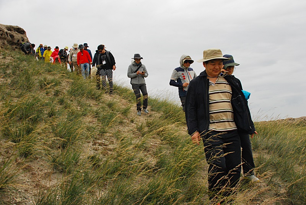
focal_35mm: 33
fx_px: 281
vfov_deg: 40.1
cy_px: 102
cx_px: 153
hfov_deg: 57.2
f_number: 6.3
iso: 400
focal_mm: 22
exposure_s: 1/500
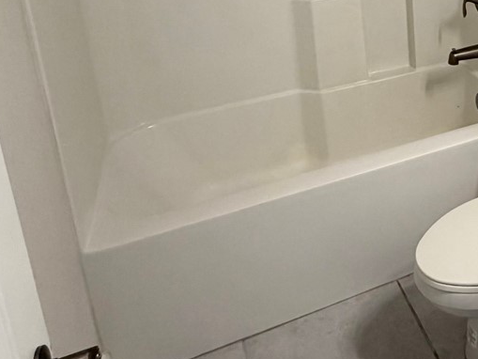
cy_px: -34
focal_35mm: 44
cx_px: 500
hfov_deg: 37.4
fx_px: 608
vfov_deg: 29.7
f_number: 2.2
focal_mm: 2.22
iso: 250
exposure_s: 1/120
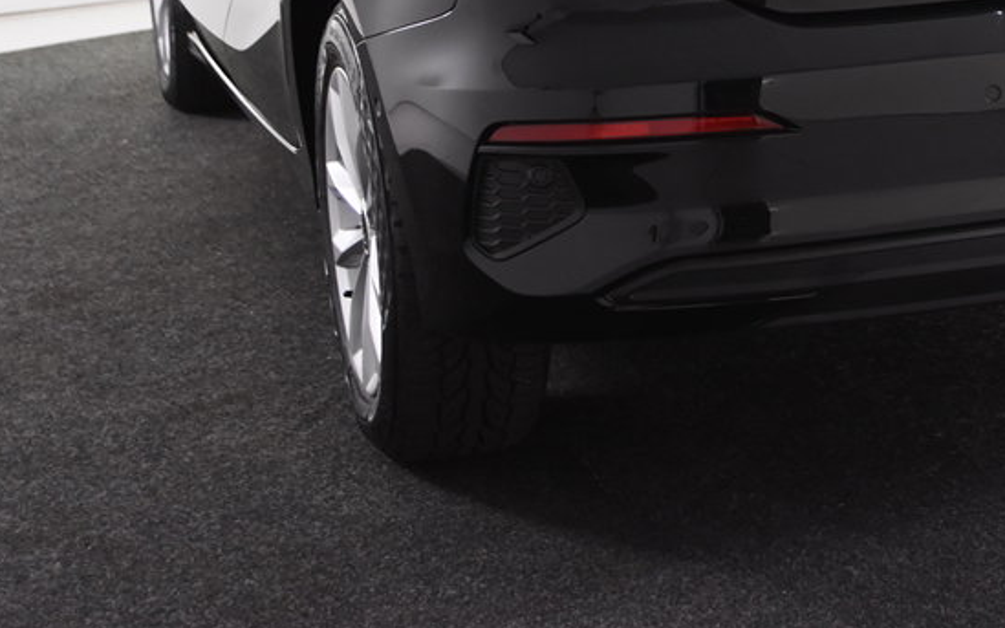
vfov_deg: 13.3
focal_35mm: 97
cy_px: 17
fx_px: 2657
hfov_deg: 21.0
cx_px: 868
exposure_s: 1/80
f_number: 4.5
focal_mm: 34
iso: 1600
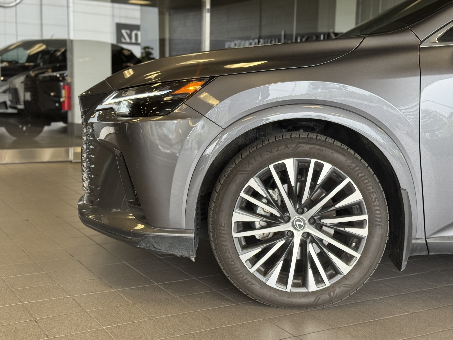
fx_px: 628
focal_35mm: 48
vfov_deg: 30.3
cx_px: 226
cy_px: 170
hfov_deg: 39.7
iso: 100
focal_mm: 6.76
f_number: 1.78
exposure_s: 1/116
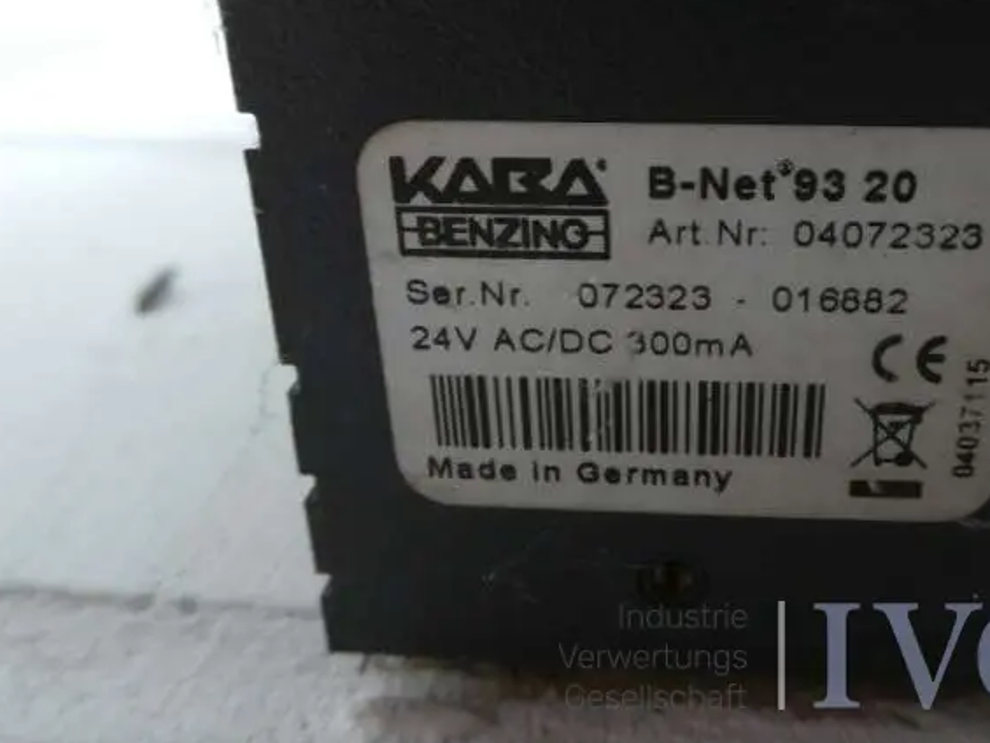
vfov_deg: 41.6
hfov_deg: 52.9
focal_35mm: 34
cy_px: 289
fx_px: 973
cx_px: 662
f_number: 3.3
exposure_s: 1/60
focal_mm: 4.3
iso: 320
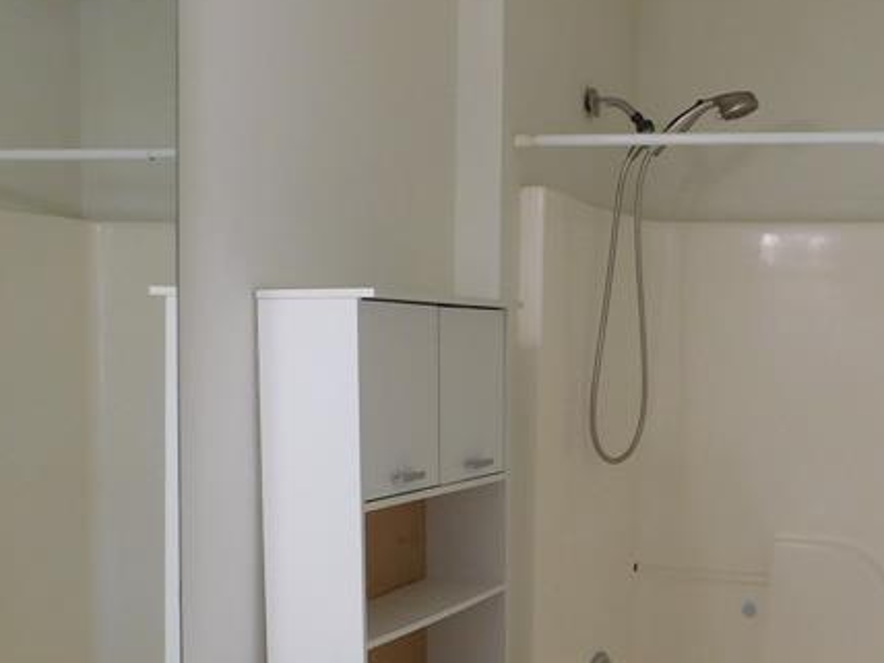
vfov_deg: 26.0
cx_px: 576
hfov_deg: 34.7
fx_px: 1405
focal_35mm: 55
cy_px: 547
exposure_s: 1/50
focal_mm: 4
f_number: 3
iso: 125
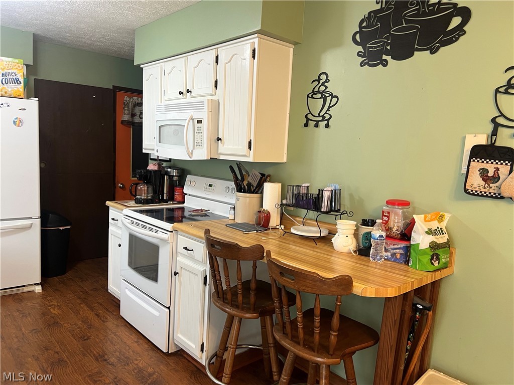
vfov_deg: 53.1
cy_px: 192
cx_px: 257
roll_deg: -3.3
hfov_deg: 67.3
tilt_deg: -6.7
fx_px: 386
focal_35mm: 26
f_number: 1.5
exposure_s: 1/60
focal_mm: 5.7
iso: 160
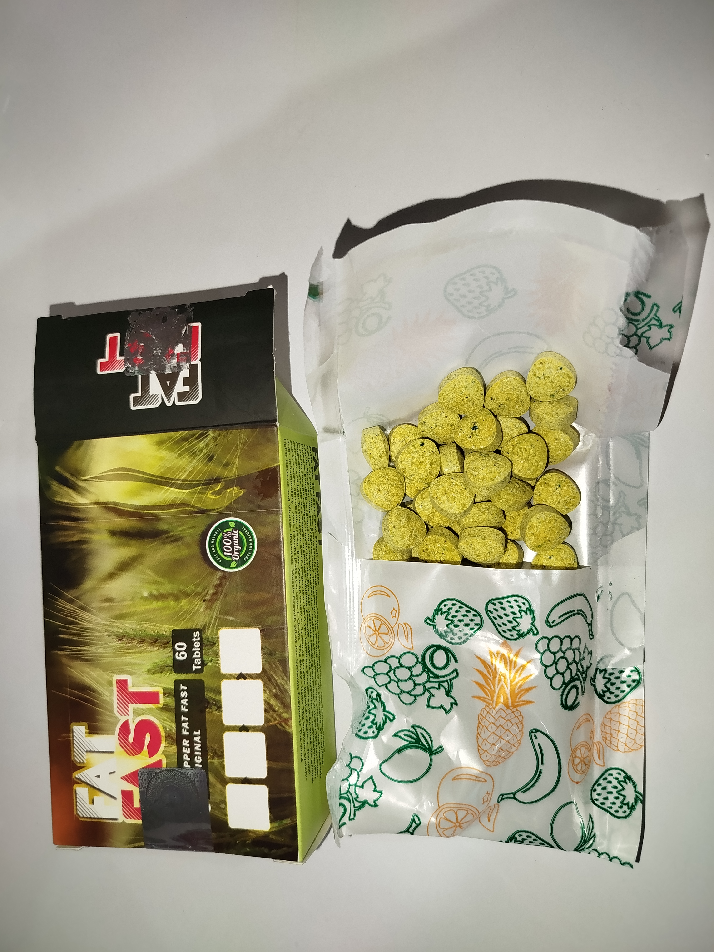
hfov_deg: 56.8
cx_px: 357
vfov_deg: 71.6
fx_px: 660
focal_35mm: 24
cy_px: 476
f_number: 1.7
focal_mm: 5.31
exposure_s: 1/33
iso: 160
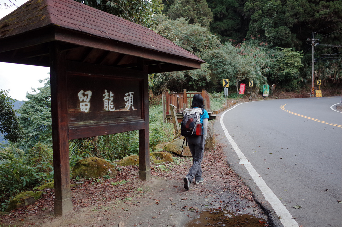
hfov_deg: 65.6
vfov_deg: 46.2
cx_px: 171
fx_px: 266
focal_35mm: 28
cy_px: 114
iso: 400
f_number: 2.8
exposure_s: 1/640
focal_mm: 18.3
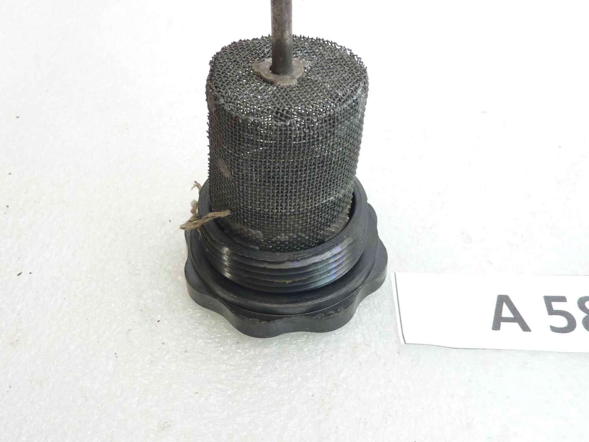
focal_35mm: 38
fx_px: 647
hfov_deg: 49.0
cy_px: 221
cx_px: 294
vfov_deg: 37.7
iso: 125
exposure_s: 1/13
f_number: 3.3
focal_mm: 4.4
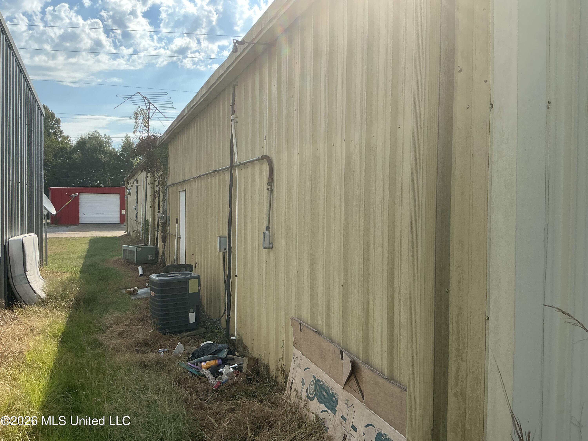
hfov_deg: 63.4
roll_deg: -0.6
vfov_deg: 49.7
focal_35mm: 28
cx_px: 294
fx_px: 476
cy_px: 220
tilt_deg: -1.4
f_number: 1.8
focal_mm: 3
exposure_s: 1/1311
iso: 25
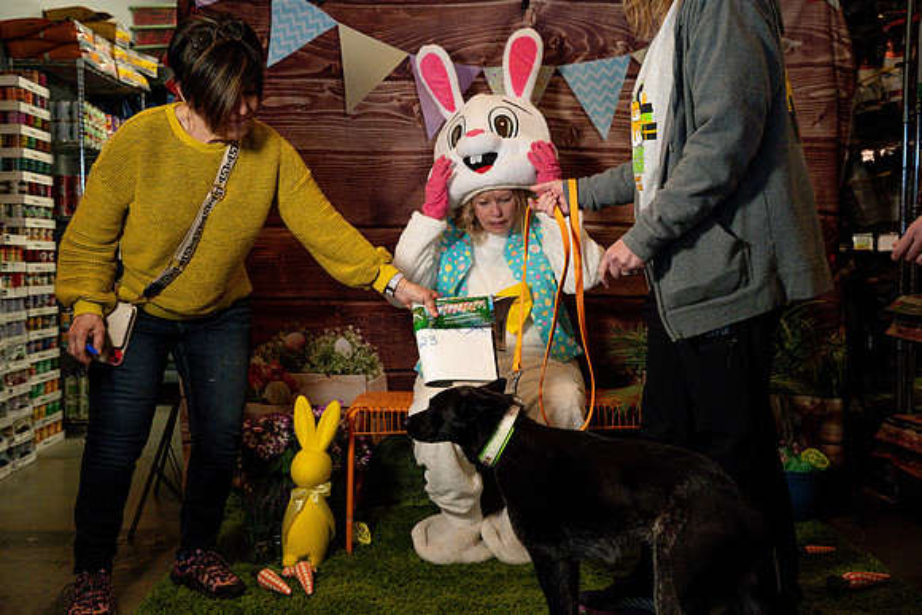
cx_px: 461
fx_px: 897
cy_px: 308
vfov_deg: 37.9
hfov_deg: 54.4
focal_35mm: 35
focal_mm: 35
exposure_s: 1/500
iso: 8000
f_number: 4.5
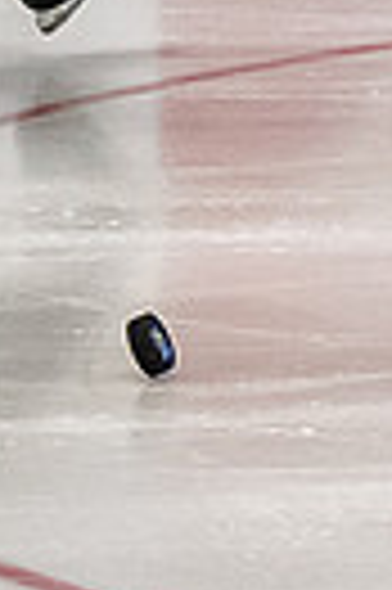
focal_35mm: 1003
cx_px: -44
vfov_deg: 2.1
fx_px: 16425
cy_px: -575
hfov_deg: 1.4
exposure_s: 1/800
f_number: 3.5
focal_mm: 92
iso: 2000
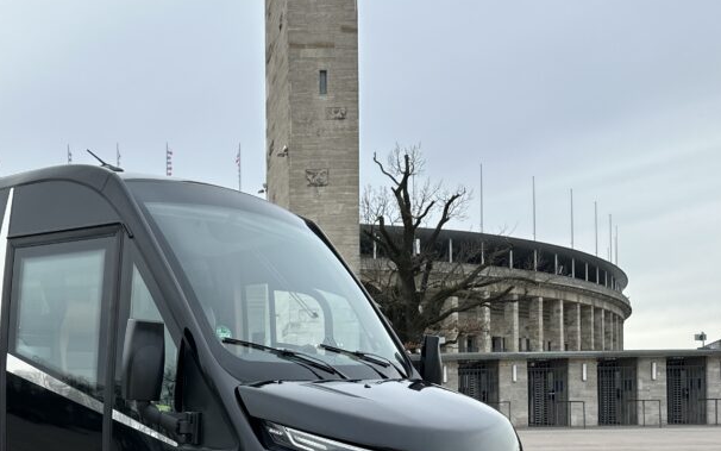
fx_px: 845
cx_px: 126
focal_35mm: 43
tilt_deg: -0.2
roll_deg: +1.3
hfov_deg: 43.6
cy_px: 405
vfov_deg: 28.7
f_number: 1.78
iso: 80
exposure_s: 1/1304
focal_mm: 6.86
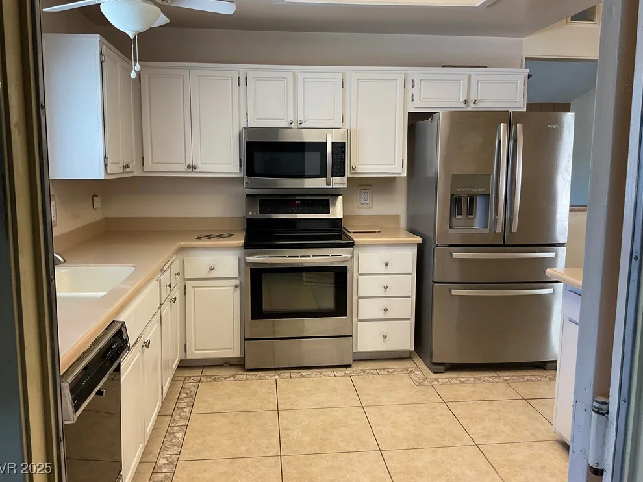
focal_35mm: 30
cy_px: 233
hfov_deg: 60.0
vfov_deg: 46.8
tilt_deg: -7.4
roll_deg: +0.0
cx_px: 319
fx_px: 557
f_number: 1.8
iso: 64
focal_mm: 3
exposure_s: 1/60
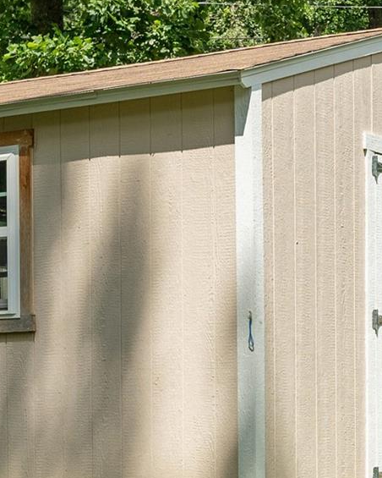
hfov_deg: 15.0
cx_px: 311
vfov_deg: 18.8
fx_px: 1441
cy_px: 302
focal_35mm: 102
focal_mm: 30
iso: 320
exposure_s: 1/800
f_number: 7.1
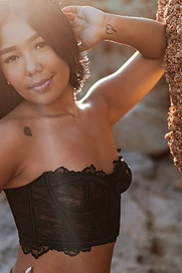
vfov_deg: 34.5
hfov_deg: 23.1
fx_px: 440
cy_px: 154
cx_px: 44
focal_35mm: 58
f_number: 1.8
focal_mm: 35
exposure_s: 1/2000
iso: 100
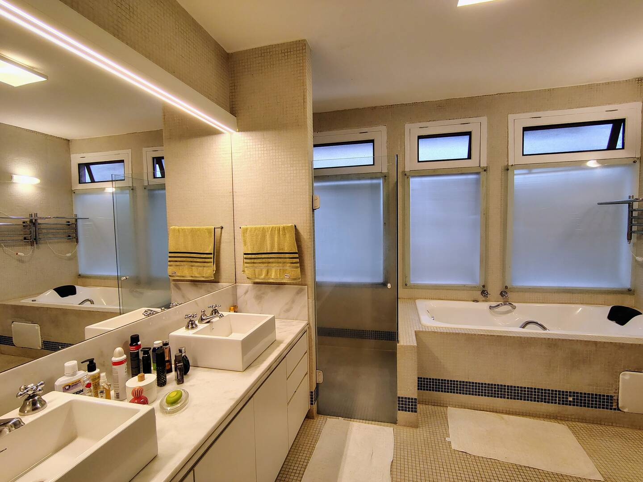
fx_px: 297
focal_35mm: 16
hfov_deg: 94.5
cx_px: 322
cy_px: 241
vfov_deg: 78.1
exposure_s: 1/40
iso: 336
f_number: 2.2
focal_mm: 2.13
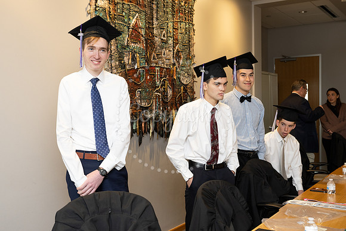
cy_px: 116
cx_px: 173
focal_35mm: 41
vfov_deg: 32.6
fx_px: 394
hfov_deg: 47.4
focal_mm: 41
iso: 1000
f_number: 5
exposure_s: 1/125
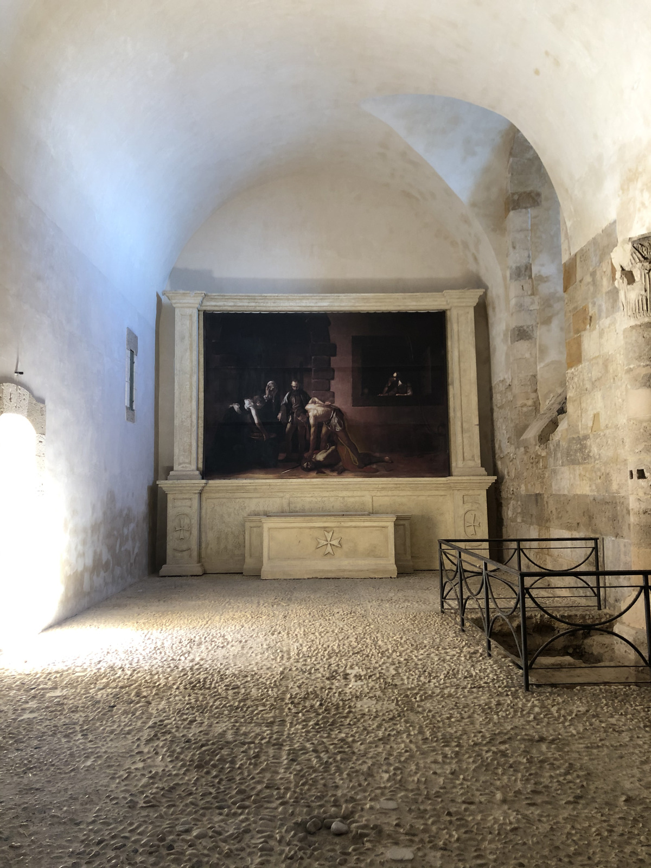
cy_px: 434
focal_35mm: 28
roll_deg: +1.1
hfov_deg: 49.7
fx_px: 702
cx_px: 326
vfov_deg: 63.4
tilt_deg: +5.4
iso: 50
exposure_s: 1/17
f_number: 1.8
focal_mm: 4
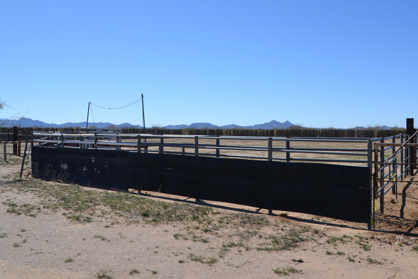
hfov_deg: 54.2
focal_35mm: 35
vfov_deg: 37.6
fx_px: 406
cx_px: 240
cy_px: 106
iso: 100
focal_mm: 18
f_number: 9
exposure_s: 1/320
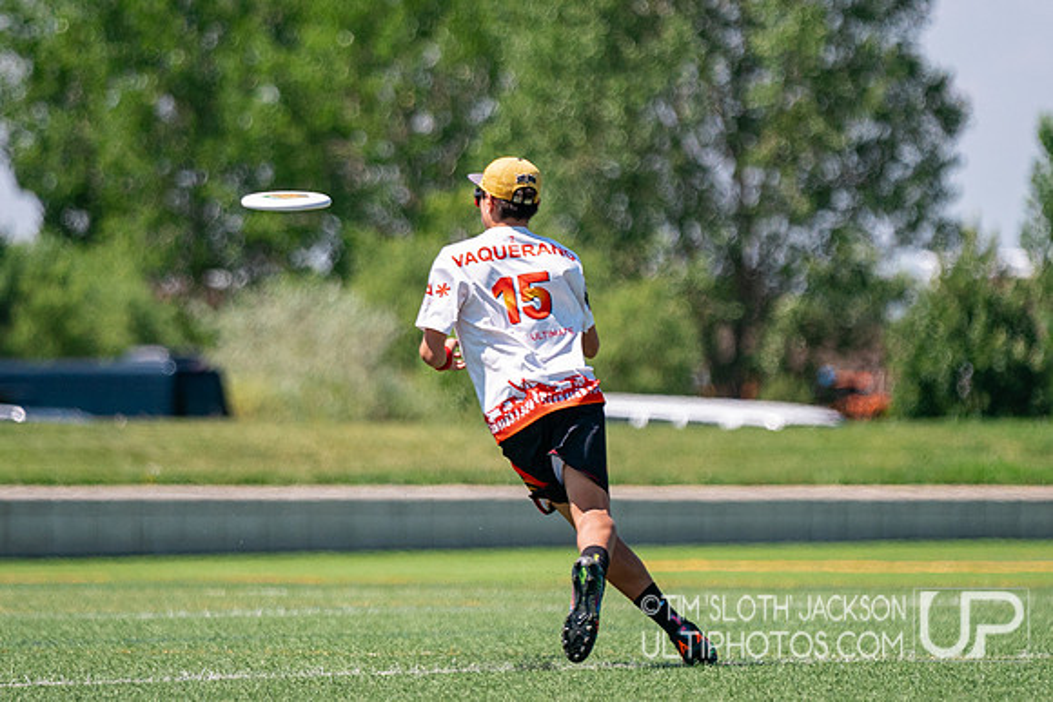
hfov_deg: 5.8
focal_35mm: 353
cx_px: 533
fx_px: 10318
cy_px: 294
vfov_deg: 3.9
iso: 640
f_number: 2.8
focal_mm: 200
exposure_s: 1/10000
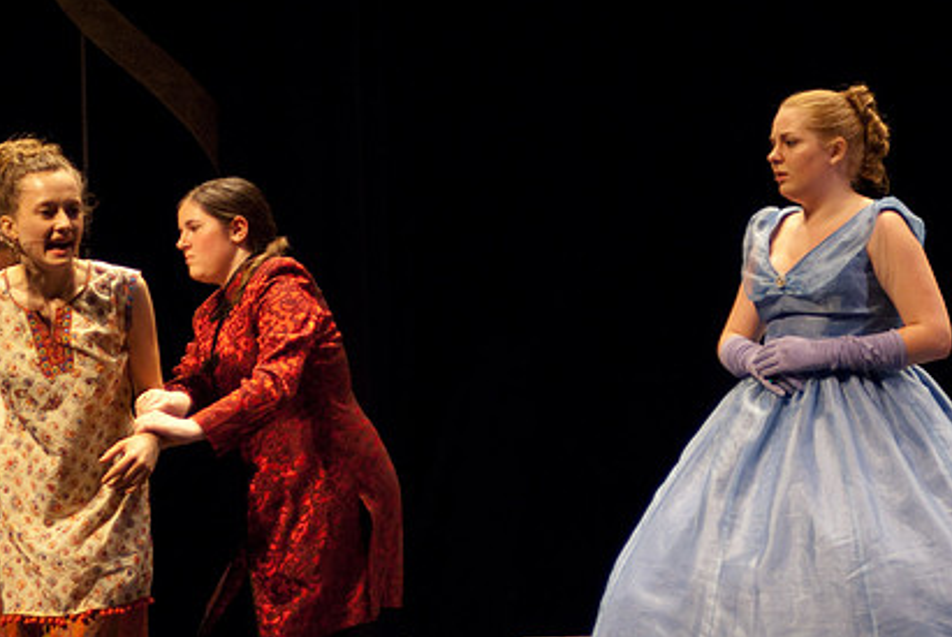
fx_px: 4201
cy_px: 442
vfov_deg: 8.7
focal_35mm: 159
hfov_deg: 12.9
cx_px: 475
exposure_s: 1/100
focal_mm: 75
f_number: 2.8
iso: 800
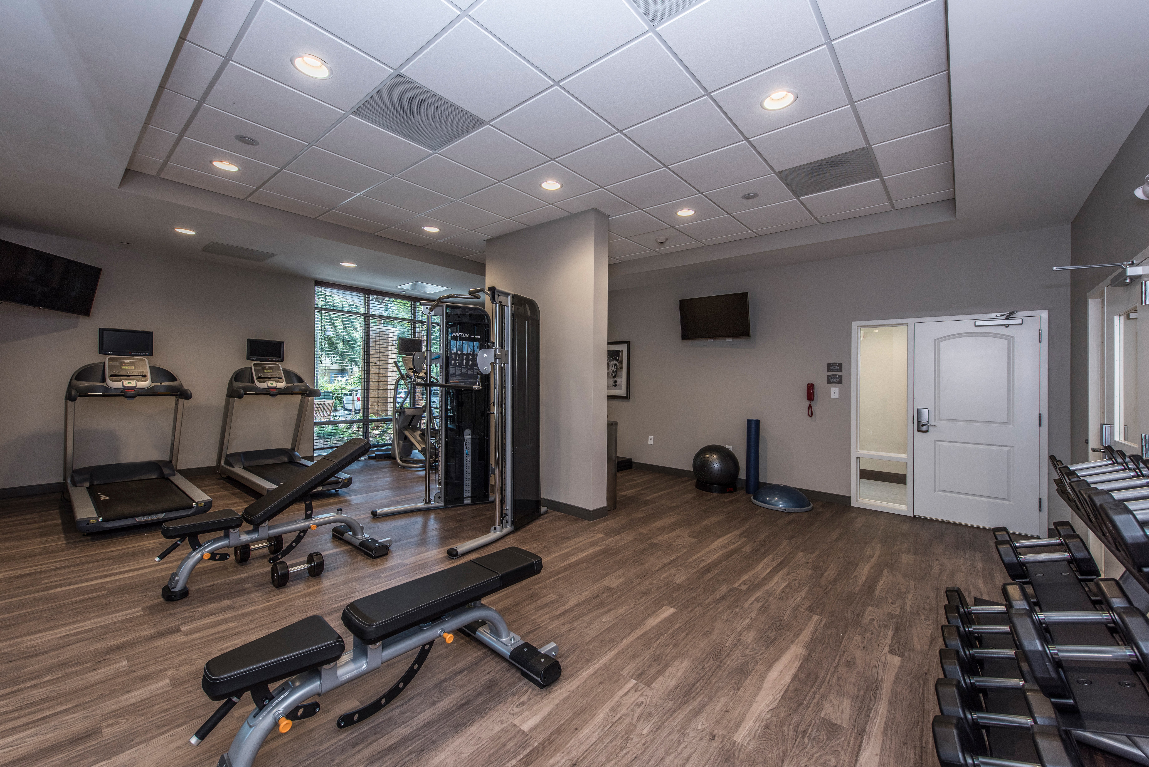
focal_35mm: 14
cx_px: 574
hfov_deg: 104.2
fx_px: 447
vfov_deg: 81.2
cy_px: 384
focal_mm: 14
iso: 200
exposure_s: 1/30
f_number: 7.1
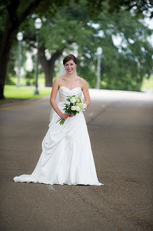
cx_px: 76
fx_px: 1022
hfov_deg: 8.6
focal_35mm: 160
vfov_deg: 12.9
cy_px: 116
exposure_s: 1/250
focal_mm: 160
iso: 400
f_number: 2.8
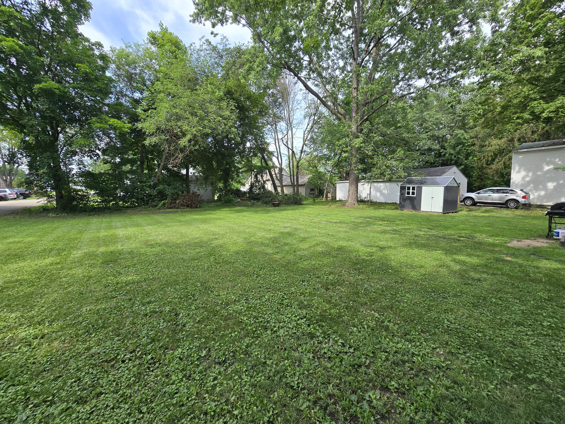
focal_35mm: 13
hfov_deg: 106.2
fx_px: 212
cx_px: 282
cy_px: 212
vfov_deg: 89.9
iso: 50
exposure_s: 1/624
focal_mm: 2.2
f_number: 2.2
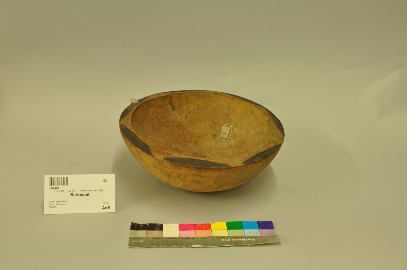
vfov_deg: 29.8
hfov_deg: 43.7
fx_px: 508
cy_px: 135
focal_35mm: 45
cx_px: 204
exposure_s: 1/2
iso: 200
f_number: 11
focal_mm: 30
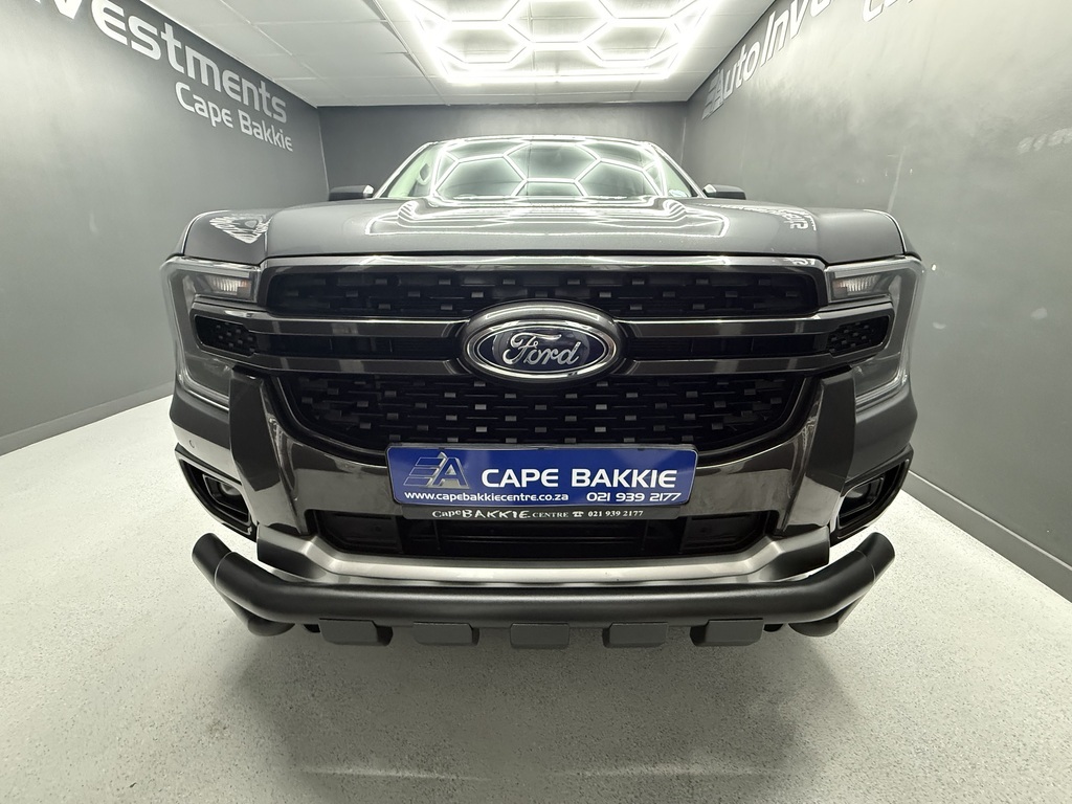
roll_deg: +0.4
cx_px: 536
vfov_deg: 85.7
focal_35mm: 14
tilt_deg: -17.8
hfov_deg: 102.1
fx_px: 434
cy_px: 402
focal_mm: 2.22
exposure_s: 1/50
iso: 800
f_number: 2.2
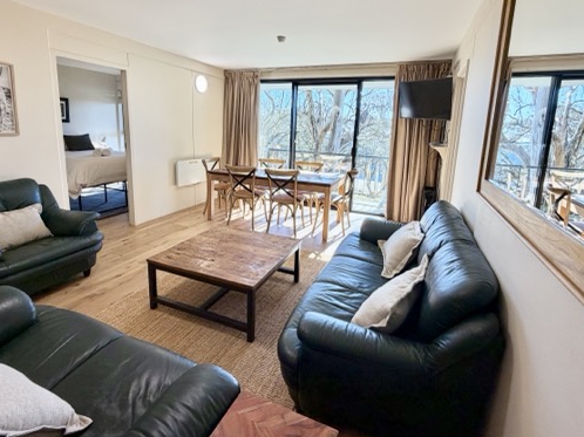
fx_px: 304
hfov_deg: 87.8
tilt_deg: -10.5
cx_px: 293
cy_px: 179
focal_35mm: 18
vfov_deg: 71.0
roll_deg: -1.8
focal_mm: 2.22
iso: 64
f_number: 2.2
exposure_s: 1/100
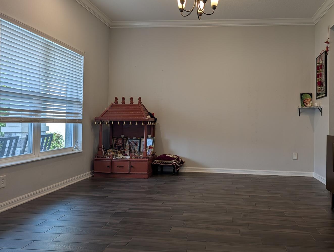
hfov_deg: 61.3
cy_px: 118
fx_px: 280
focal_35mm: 29
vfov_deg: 48.3
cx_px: 193
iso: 23
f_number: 1.68
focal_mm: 6.9
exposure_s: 1/60
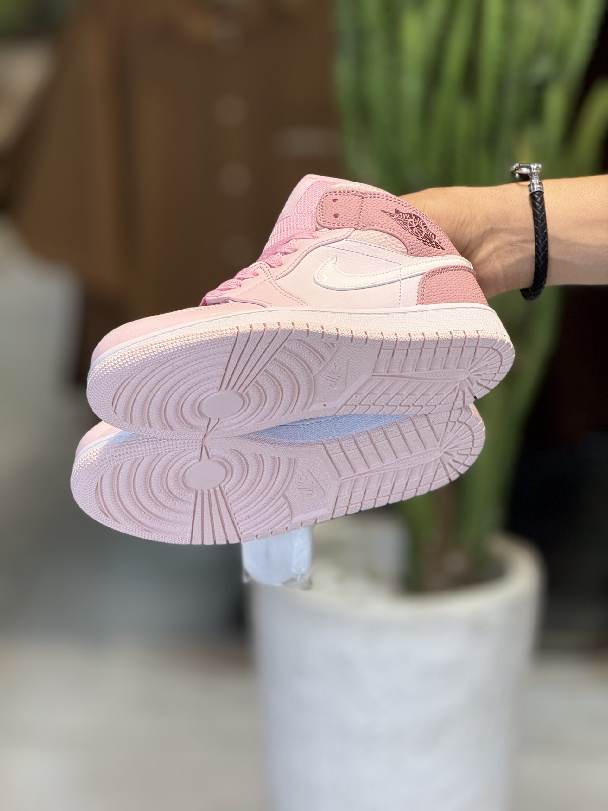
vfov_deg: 16.4
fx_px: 2810
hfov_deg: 12.3
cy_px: 406
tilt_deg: -13.5
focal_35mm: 120
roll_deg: -0.6
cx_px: 304
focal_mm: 15.66
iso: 64
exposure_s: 1/100
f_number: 2.8
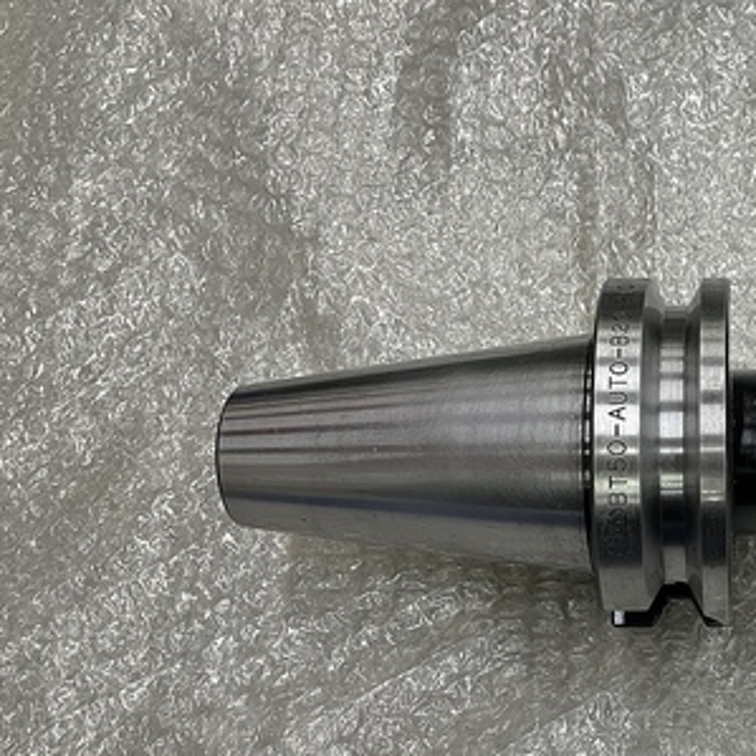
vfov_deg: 32.1
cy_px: 470
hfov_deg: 30.2
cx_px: 741
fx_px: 1310
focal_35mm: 53
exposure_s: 1/60
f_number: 1.8
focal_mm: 3.99
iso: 125
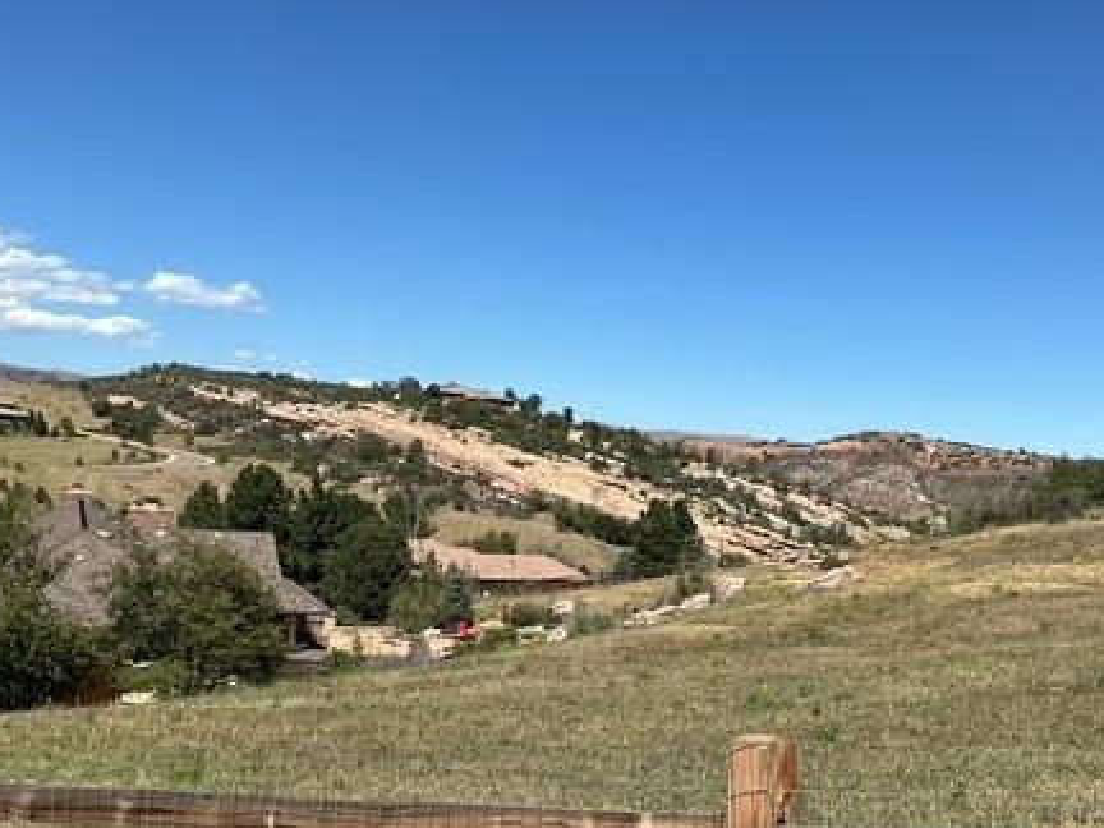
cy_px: 524
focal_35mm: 43
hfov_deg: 43.6
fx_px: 1371
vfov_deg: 33.4
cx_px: 664
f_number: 1.8
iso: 25
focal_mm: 3
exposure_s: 1/2320
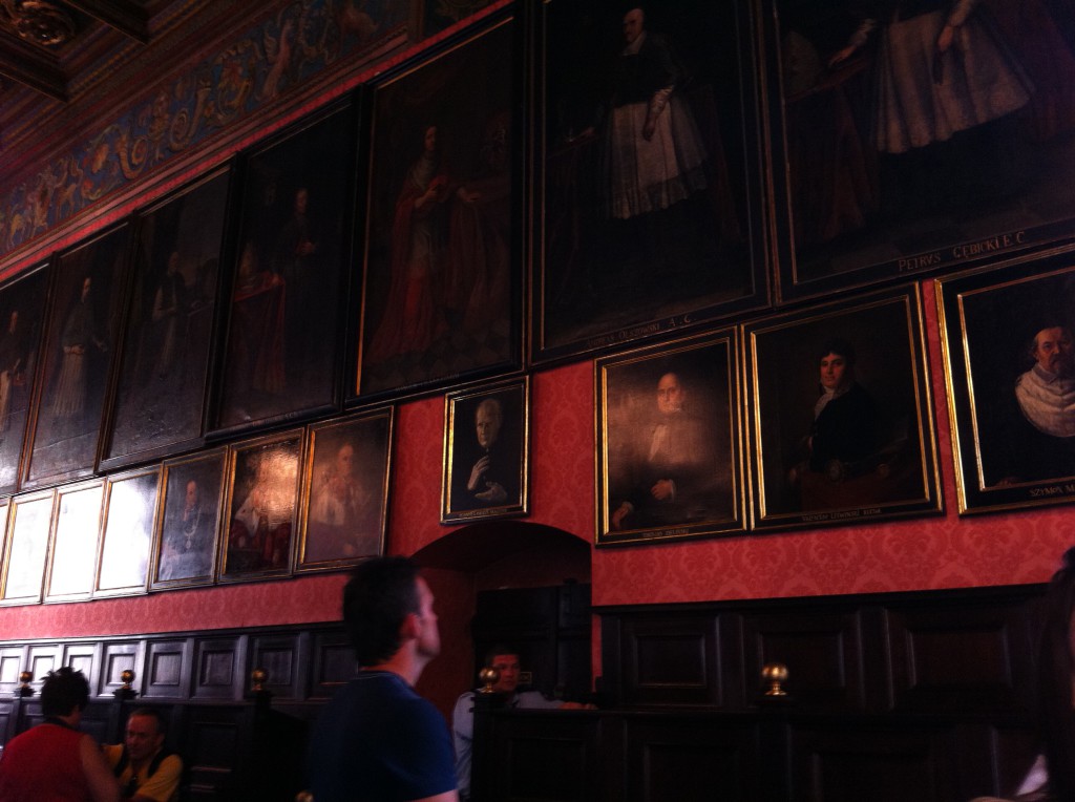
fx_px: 1085
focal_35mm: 35
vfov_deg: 40.6
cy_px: 401
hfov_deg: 52.7
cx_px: 538
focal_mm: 3.85
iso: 125
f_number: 2.8
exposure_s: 1/15
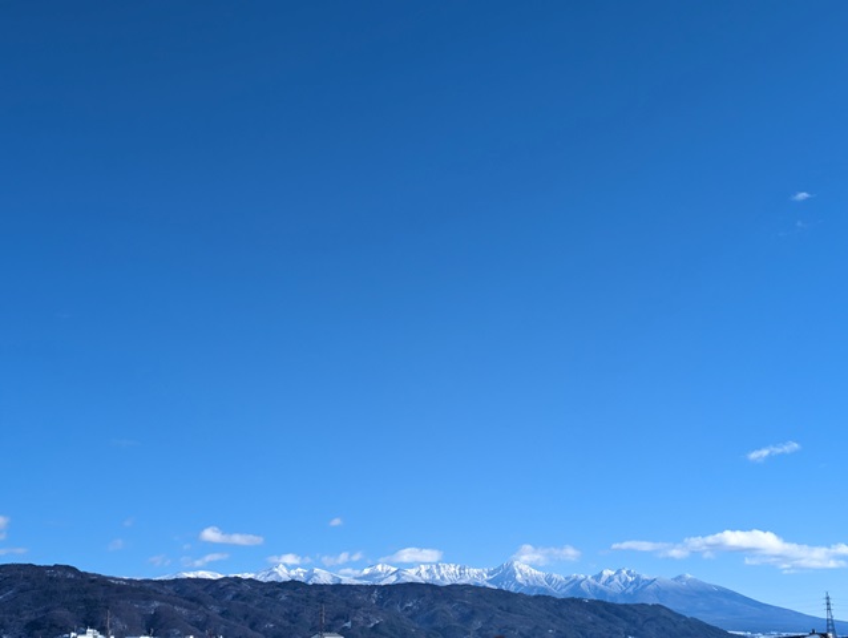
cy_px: 319
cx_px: 424
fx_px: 1177
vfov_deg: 30.3
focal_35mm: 48
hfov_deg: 39.6
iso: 47
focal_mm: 6.81
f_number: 1.85
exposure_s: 1/2110
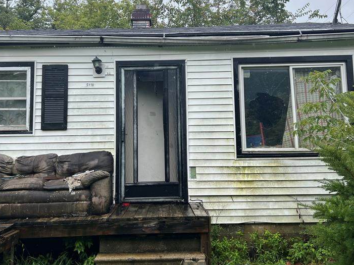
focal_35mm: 38
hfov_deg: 48.9
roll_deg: +0.5
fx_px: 388
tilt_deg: +5.7
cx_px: 155
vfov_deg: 37.5
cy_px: 107
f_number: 1.5
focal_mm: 5.7
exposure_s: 1/1669
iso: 50
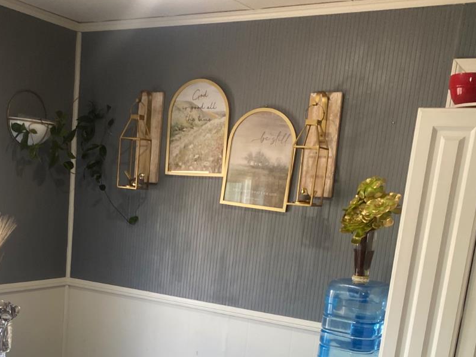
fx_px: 674
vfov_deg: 28.5
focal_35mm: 49
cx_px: 149
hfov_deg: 38.4
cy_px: 320
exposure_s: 1/121
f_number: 1.8
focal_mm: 4.25
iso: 125
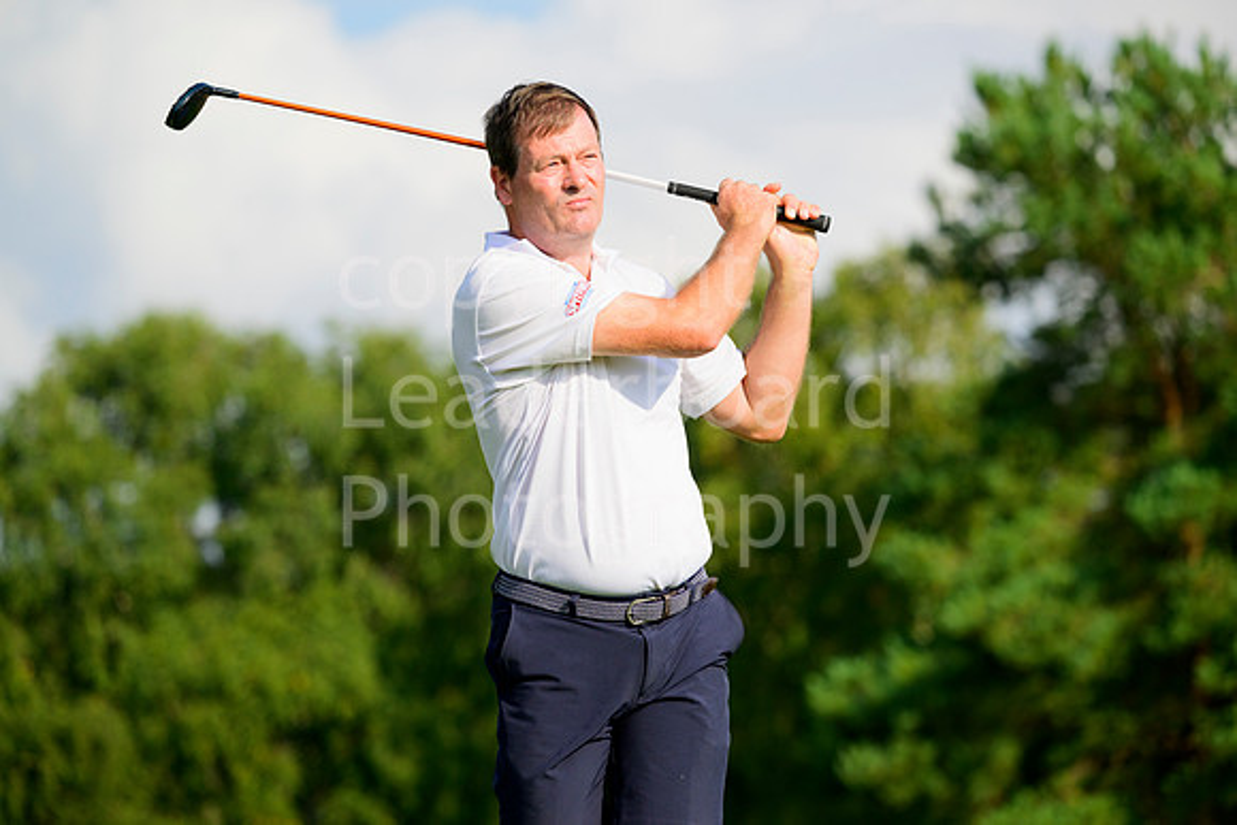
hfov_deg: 9.4
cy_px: 412
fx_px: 7561
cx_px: 618
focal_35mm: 220
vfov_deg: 6.2
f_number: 5.6
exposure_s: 1/3200
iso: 640
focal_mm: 220
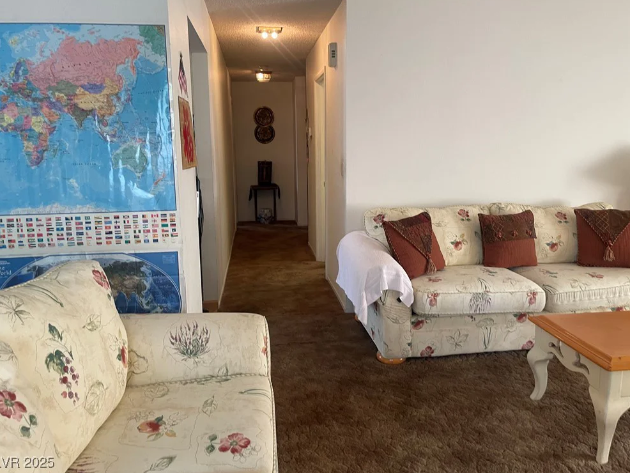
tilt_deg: -9.3
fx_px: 492
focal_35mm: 27
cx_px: 316
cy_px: 231
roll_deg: +1.3
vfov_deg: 51.4
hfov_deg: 65.3
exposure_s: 1/60
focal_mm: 4.2
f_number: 1.6
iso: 100
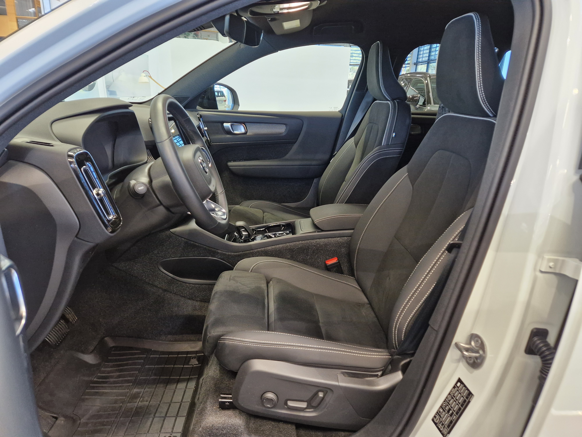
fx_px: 387
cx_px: 291
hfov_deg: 73.9
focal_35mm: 23
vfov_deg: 58.9
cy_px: 218
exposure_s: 1/100
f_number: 1.8
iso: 320
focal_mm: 5.4
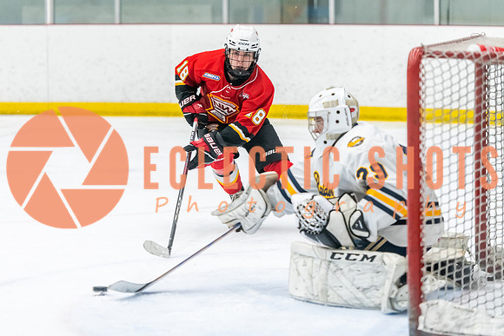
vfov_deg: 8.9
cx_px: 231
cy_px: 154
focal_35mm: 154
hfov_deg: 13.3
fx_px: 2161
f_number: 2.8
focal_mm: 135
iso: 3200
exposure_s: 1/800
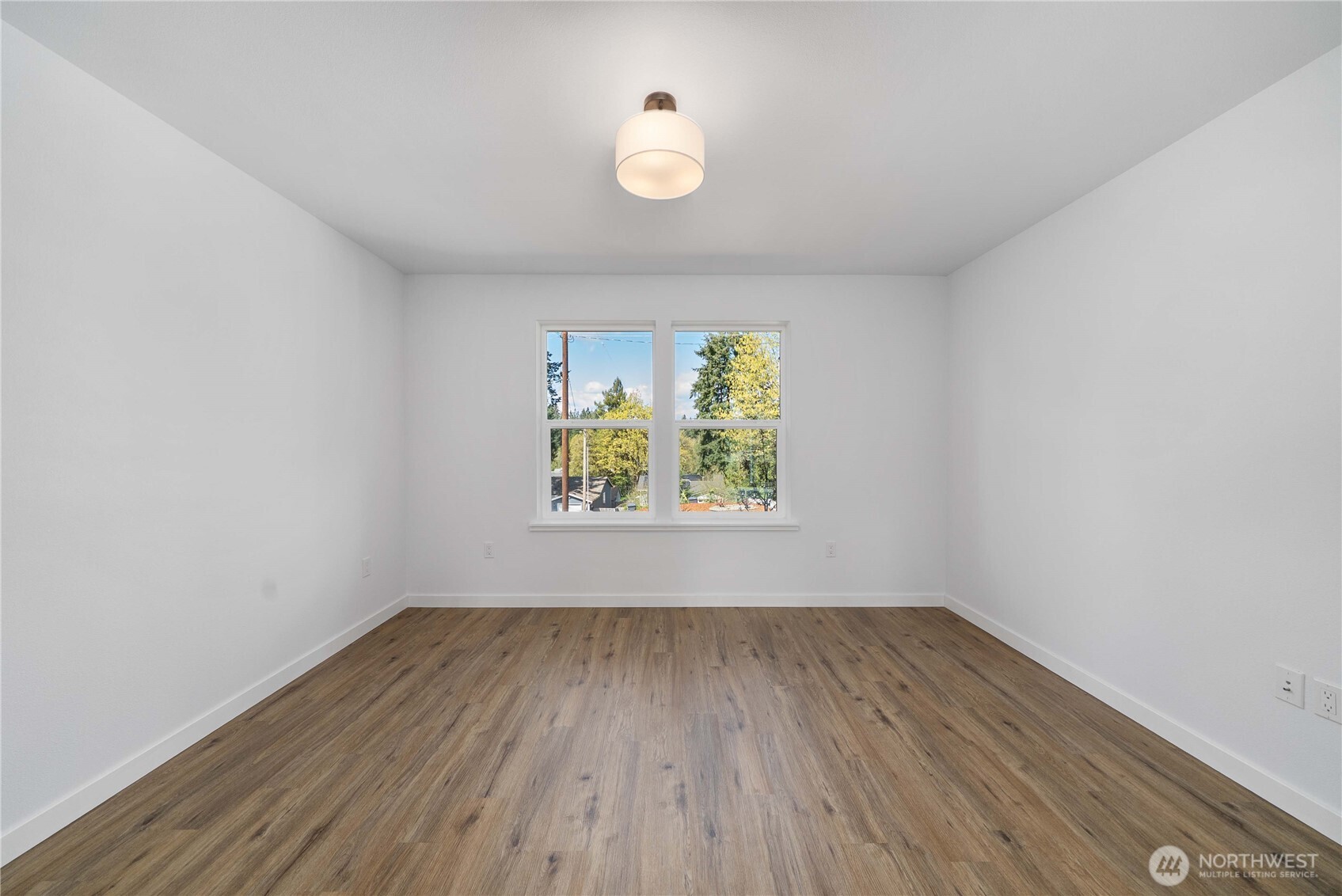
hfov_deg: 112.6
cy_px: 448
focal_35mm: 12
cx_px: 671
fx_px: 448
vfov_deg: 90.1
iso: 1000
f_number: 7.1
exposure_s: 1/25
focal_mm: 12
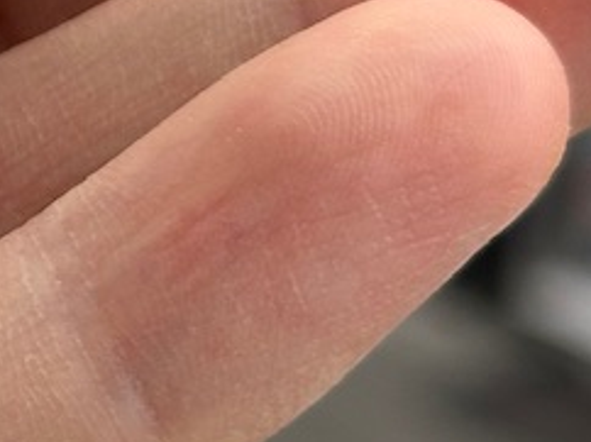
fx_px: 4332
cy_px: -129
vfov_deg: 5.8
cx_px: -801
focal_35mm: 254
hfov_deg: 7.3
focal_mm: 6.86
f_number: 1.78
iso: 64
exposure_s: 1/816
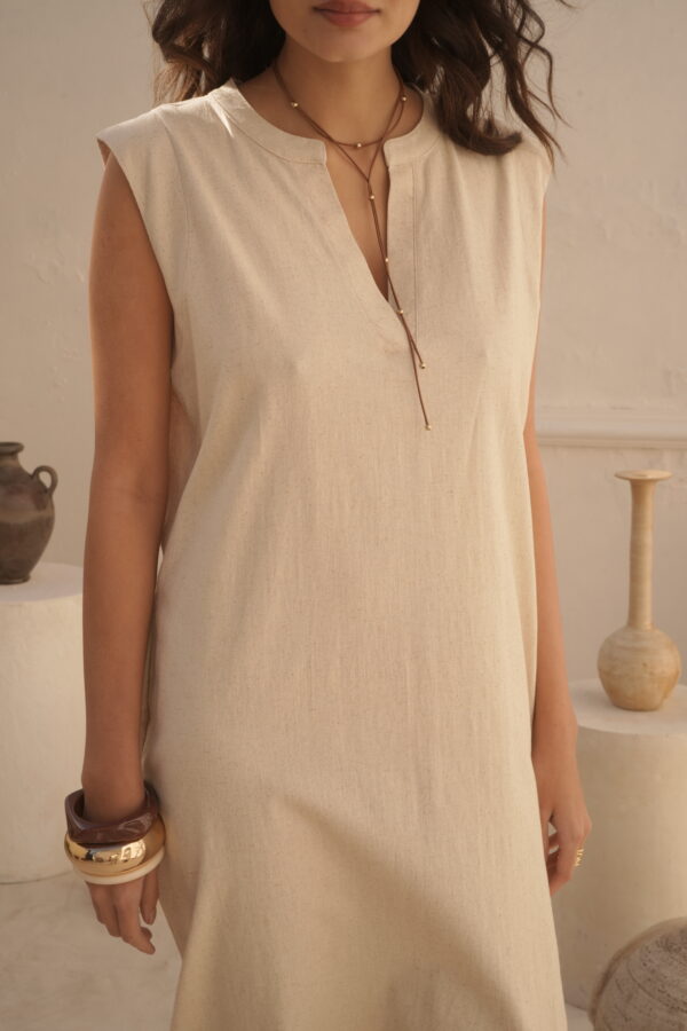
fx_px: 1431
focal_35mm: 50
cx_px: 344
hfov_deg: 27.0
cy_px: 516
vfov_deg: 39.6
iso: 200
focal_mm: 50
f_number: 13
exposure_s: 1/125
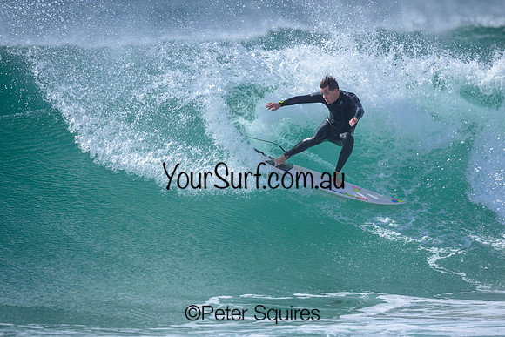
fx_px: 11224
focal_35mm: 800
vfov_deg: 1.7
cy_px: 168
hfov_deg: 2.6
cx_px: 252
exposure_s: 1/2000
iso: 360
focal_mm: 800
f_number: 6.3
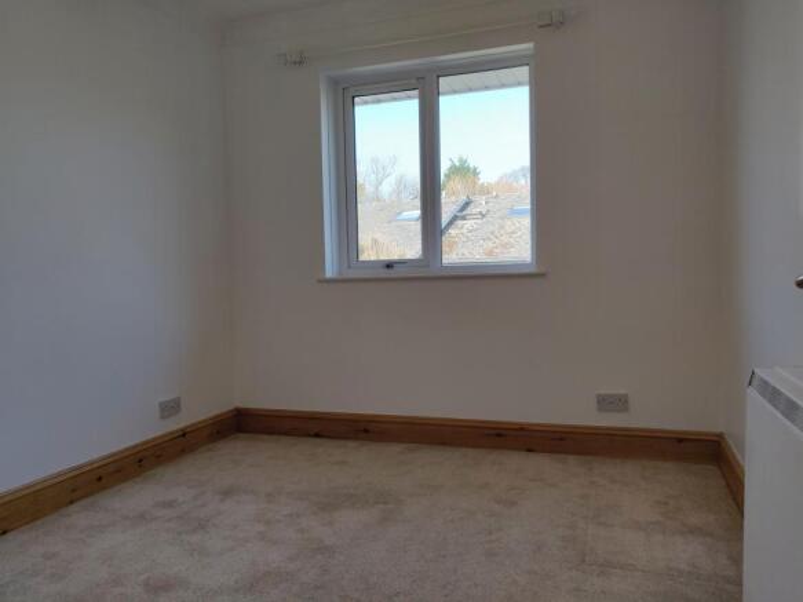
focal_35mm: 25
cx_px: 402
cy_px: 301
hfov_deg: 69.4
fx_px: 580
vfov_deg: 54.9
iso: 100
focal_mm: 4.25
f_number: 1.7
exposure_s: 1/304
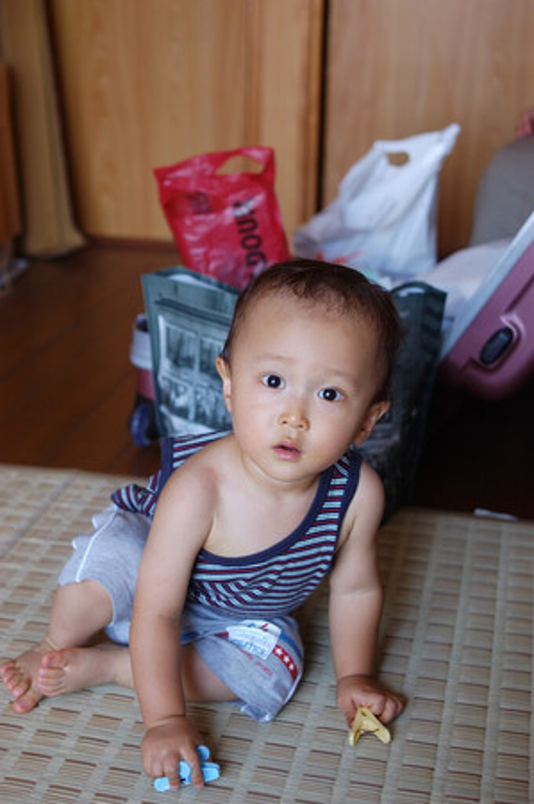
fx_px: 1171
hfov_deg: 25.7
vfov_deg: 37.9
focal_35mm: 52
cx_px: 267
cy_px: 402
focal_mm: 35
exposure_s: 1/60
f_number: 2.8
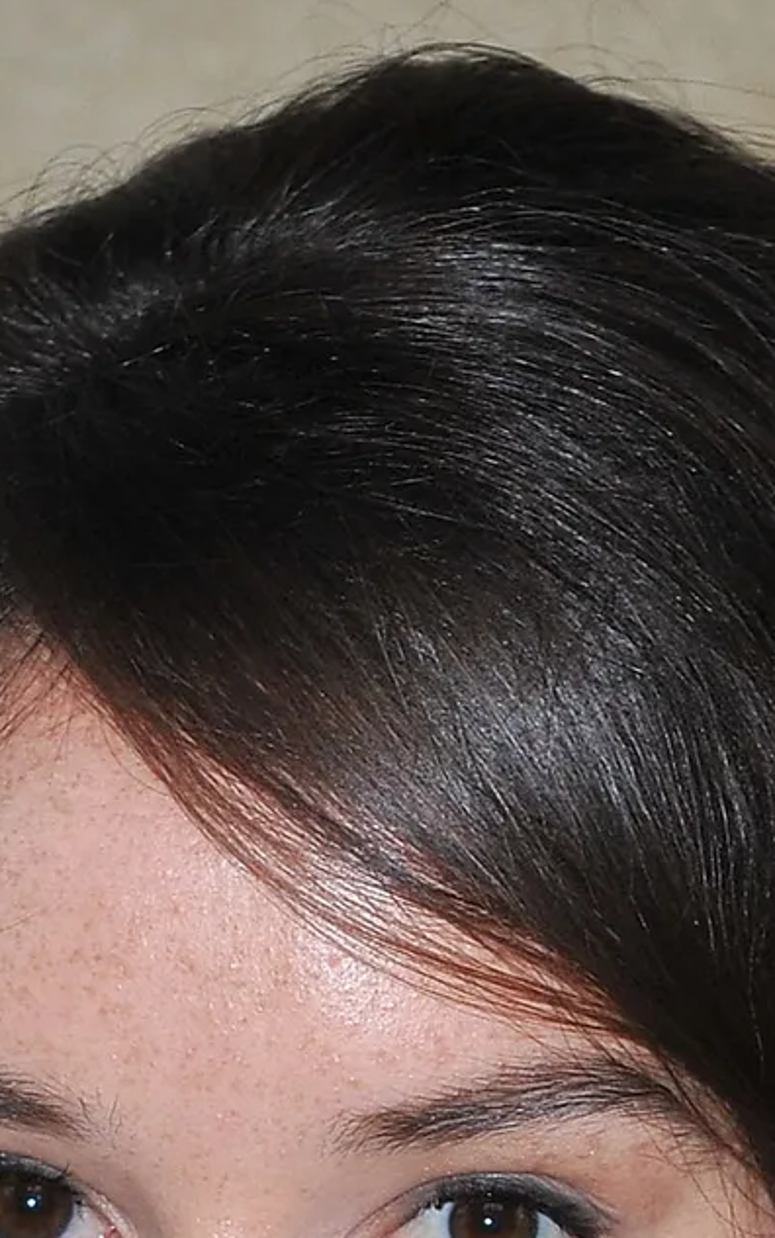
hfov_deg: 3.5
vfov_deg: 5.6
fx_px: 12529
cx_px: 427
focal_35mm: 371
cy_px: 1782
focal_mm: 120
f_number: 7.1
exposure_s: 1/250
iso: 800
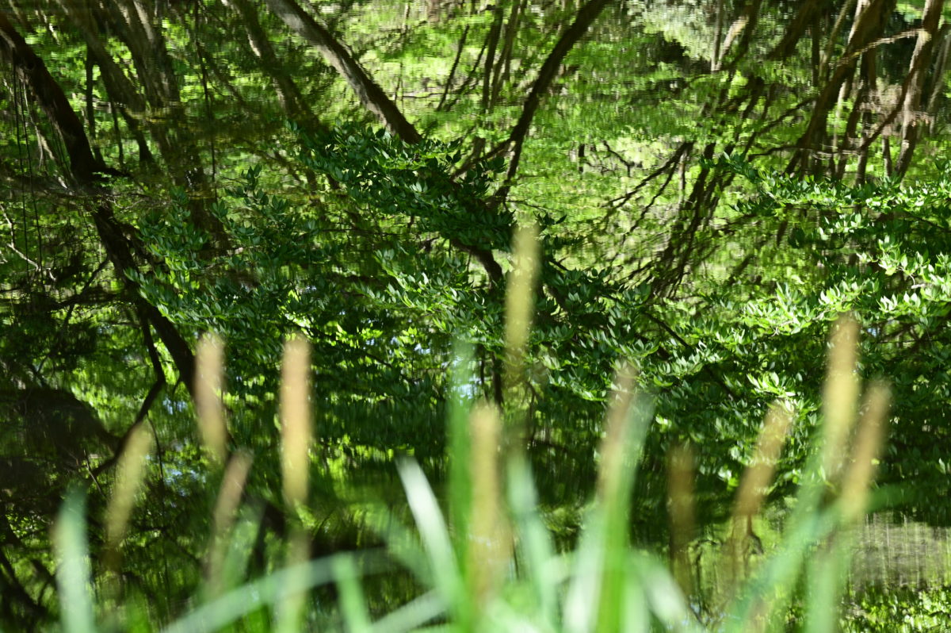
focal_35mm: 104
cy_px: 316
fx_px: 2745
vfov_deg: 13.1
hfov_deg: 19.7
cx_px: 476
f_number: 8
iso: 400
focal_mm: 104
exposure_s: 1/80
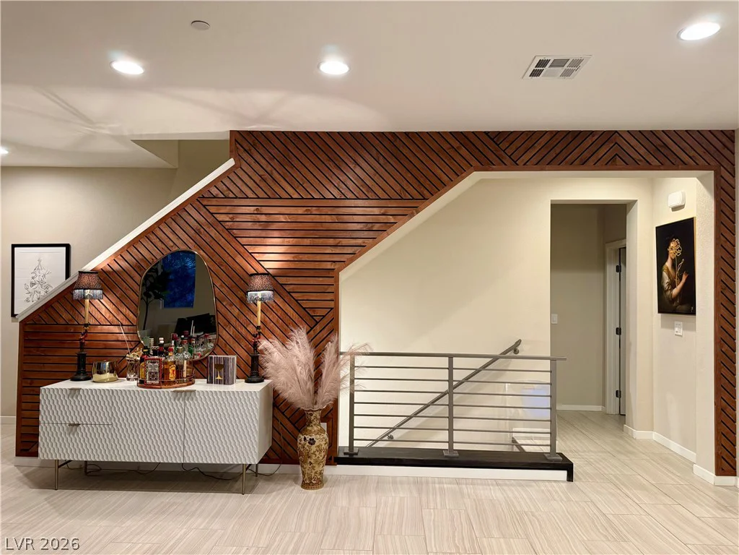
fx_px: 512
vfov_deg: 56.8
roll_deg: -0.7
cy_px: 278
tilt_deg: +1.4
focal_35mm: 24
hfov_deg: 71.6
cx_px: 370
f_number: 1.78
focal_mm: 6.76
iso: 250
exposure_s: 1/60
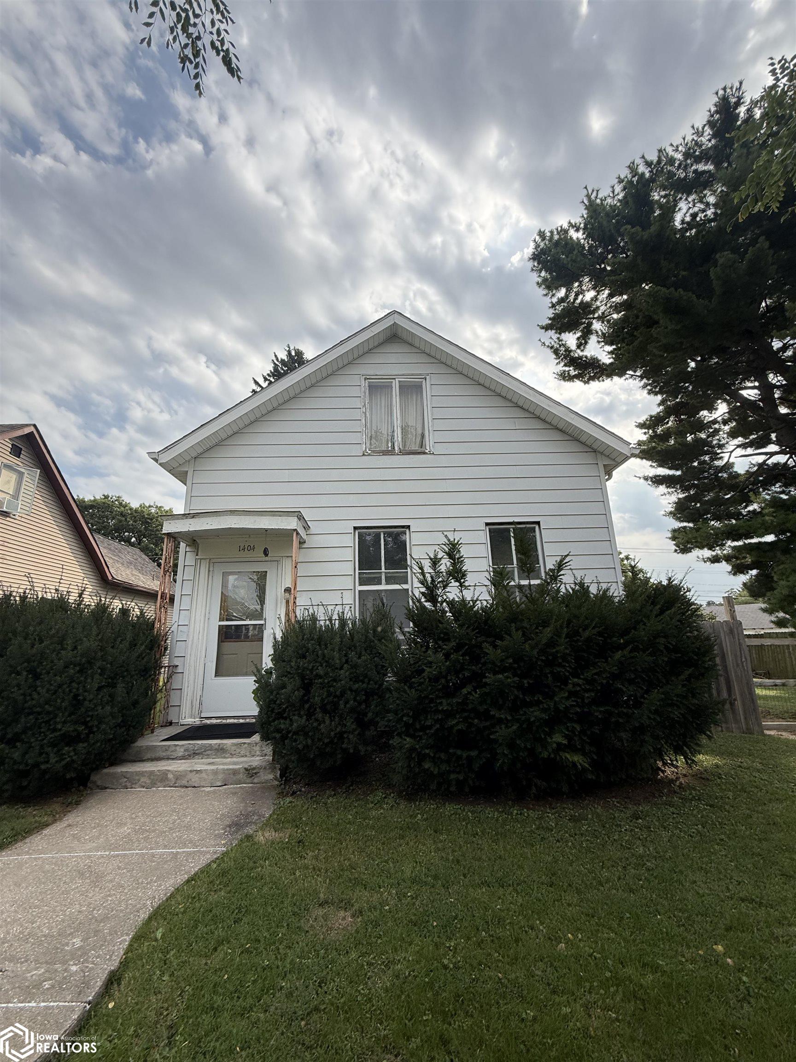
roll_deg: +3.1
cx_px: 398
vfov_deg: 102.1
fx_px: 429
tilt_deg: +15.2
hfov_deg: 85.7
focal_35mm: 14
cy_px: 531
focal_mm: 2.22
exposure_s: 1/1211
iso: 50
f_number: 2.2
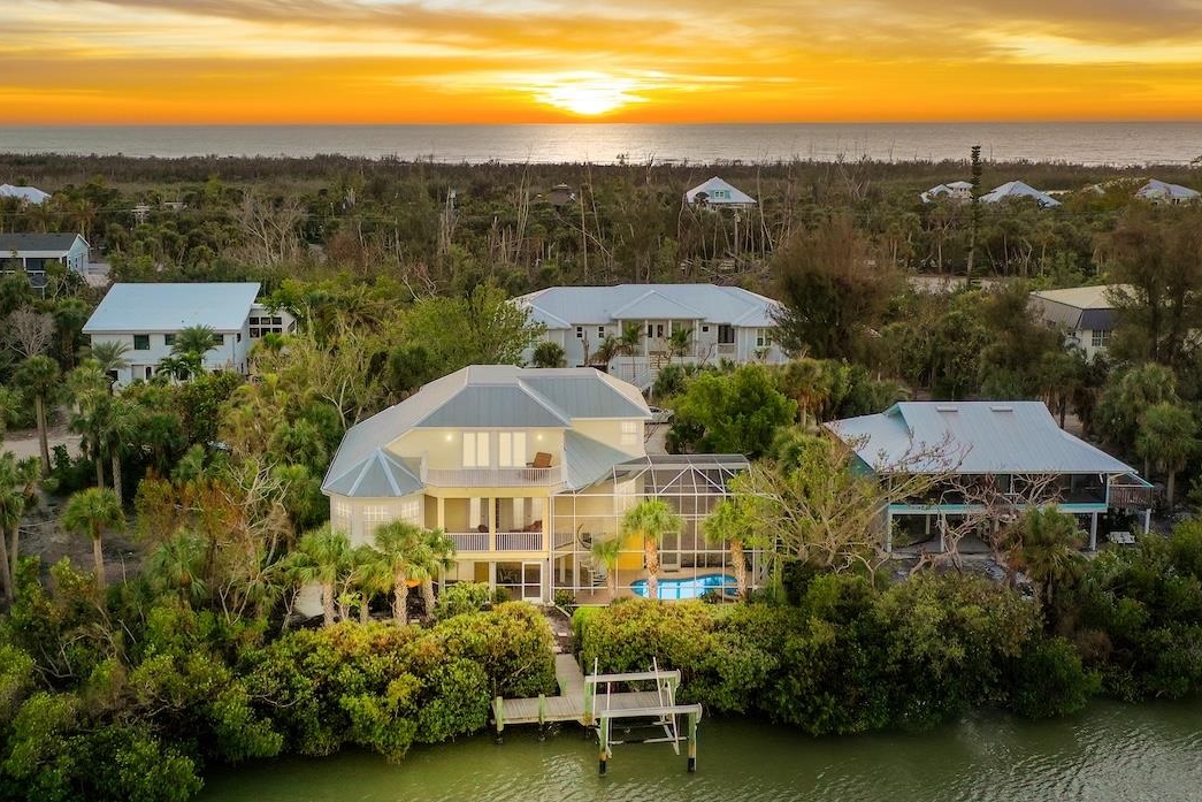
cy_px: 329
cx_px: 499
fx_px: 1369
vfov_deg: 32.6
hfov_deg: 47.2
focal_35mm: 41
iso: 100
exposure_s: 1/60
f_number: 3.5
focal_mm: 10.26
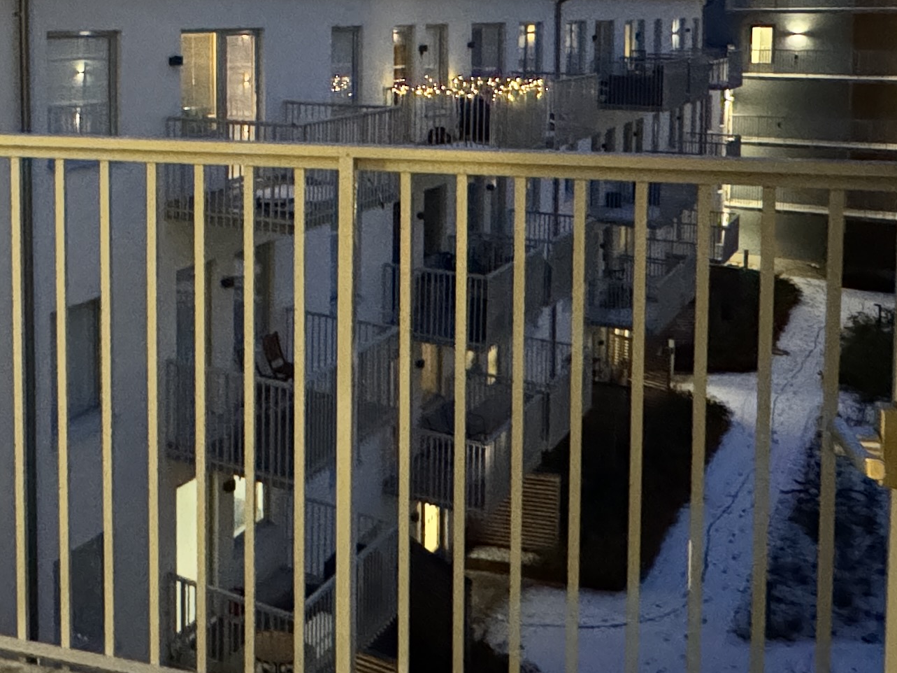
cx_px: 168
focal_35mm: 44
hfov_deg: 41.0
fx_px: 1140
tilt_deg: -2.4
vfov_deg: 31.5
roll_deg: +0.7
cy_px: 82
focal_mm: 2.22
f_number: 2.2
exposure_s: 1/25
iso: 2000
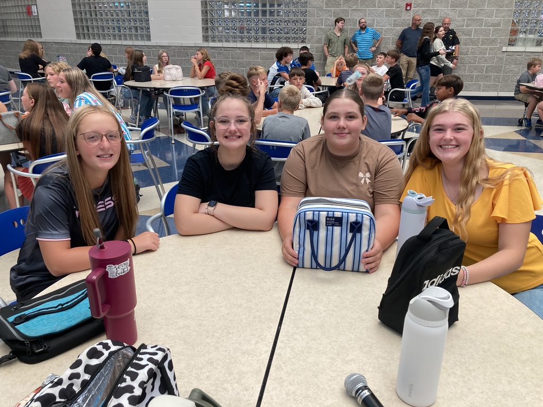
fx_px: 439
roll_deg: -0.4
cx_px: 272
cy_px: 204
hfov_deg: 63.4
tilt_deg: -23.2
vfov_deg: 49.7
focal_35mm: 28
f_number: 1.8
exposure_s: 1/120
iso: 64
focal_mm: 3.99
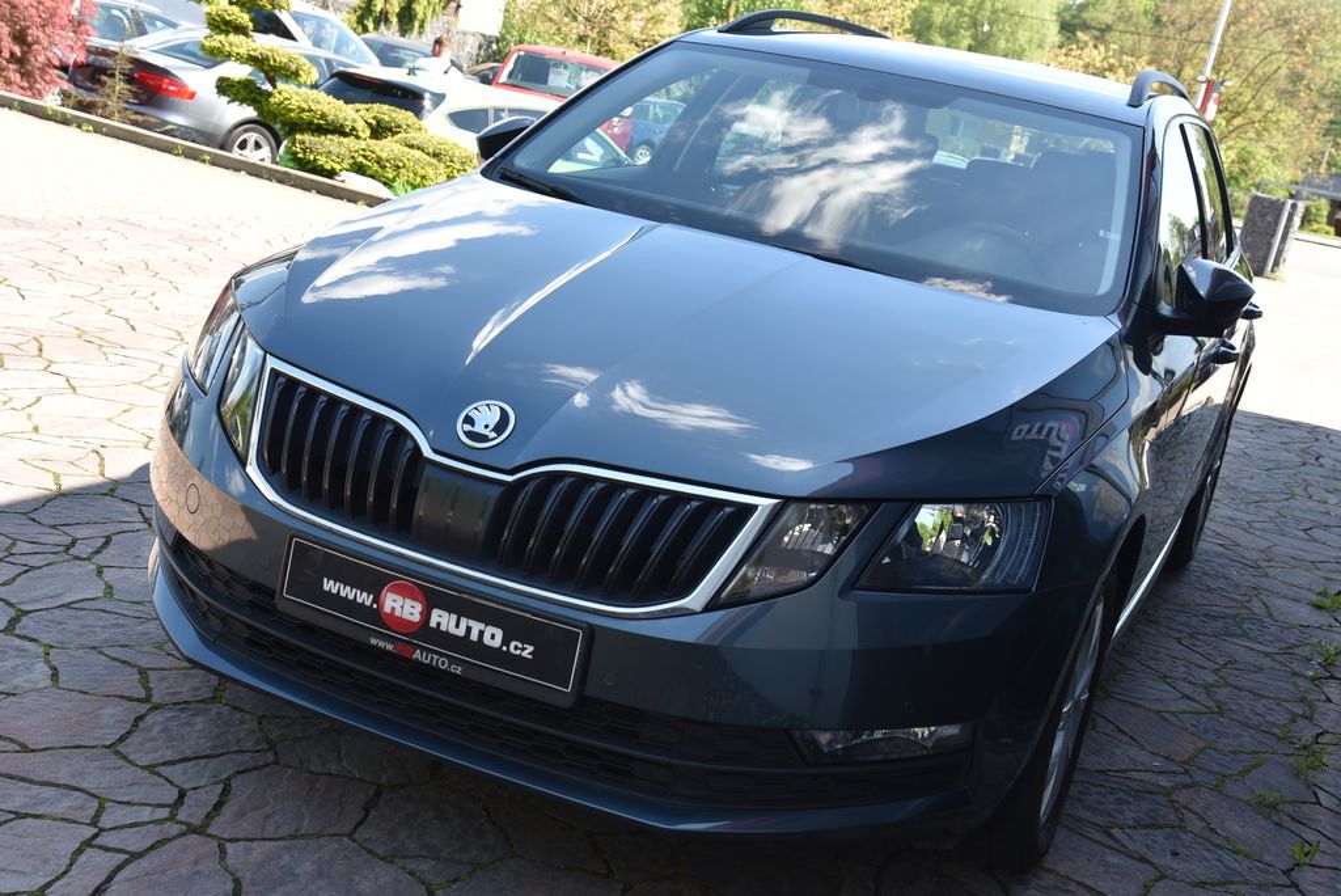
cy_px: 448
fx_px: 1714
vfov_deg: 29.3
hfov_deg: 42.7
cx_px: 670
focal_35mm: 46
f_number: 7.1
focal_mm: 46
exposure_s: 1/200
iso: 500
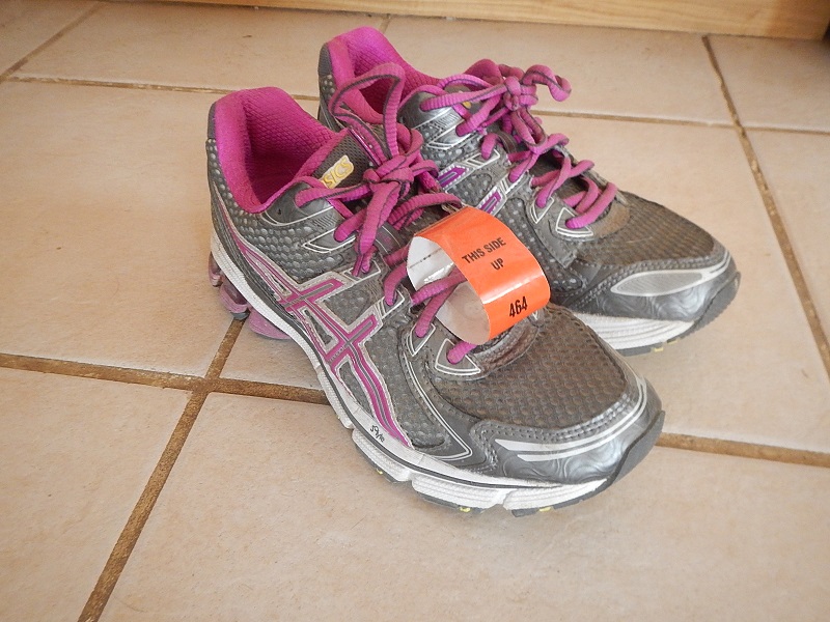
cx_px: 415
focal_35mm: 28
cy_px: 311
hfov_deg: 63.4
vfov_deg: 49.7
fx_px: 671
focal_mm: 5
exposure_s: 1/10
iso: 400
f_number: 3.9
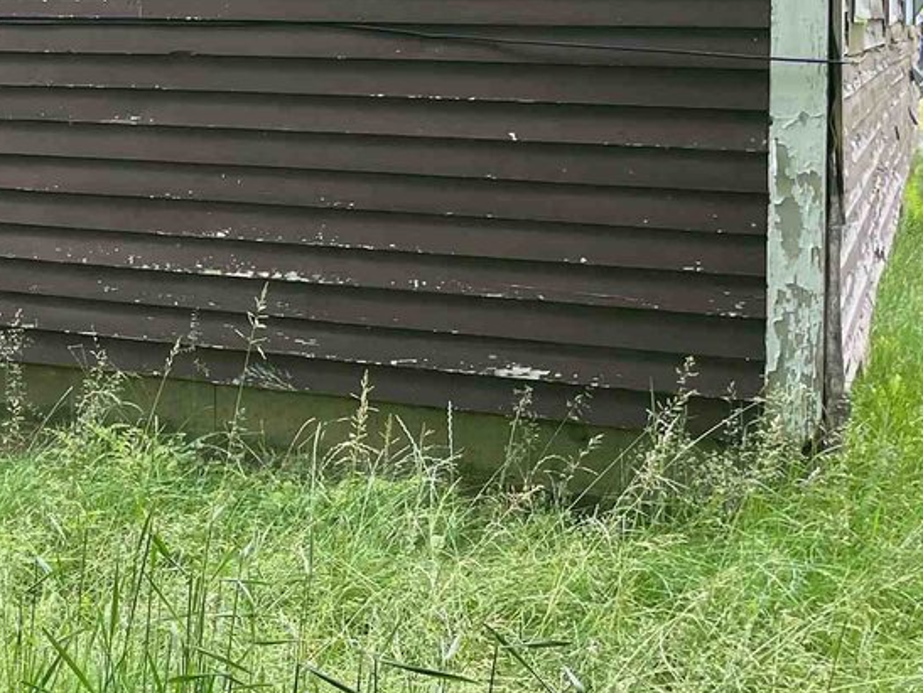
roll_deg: -0.5
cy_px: 25
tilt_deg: -0.6
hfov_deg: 23.2
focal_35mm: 76
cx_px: -228
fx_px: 2028
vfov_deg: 19.0
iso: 32
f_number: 1.6
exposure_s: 1/121
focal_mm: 4.2
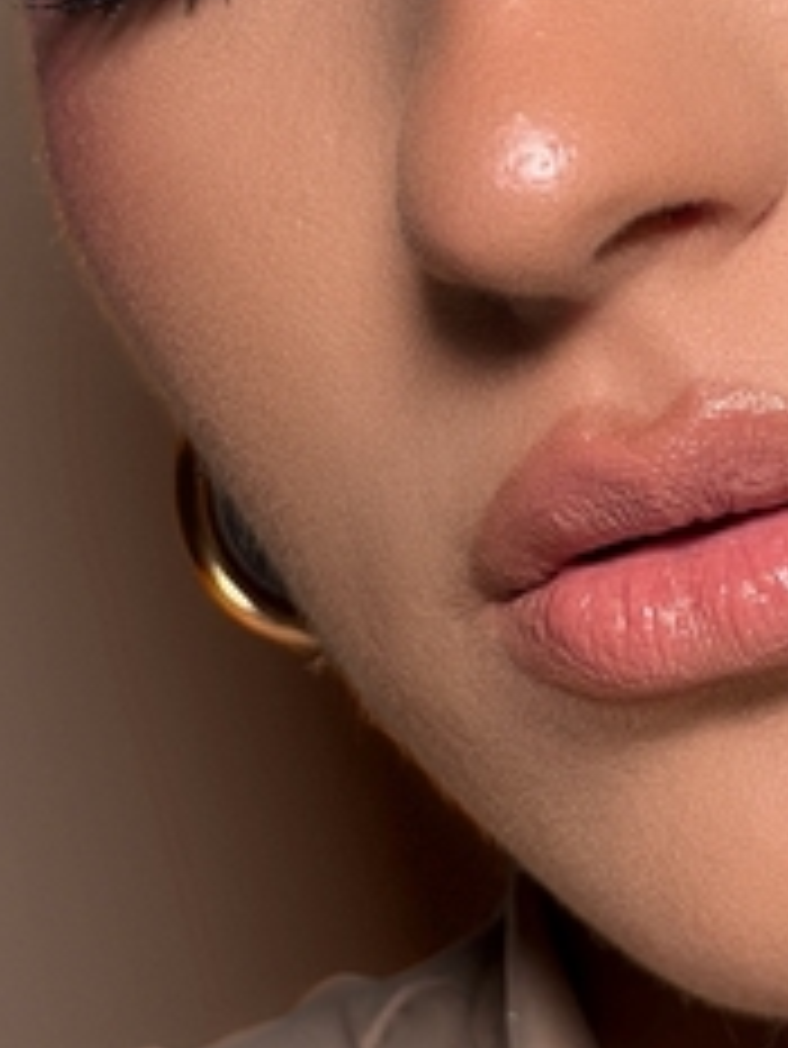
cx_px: 729
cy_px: 169
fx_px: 5822
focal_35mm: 192
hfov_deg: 7.7
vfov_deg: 10.3
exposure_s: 1/158
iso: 50
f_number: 1.78
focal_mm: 6.76
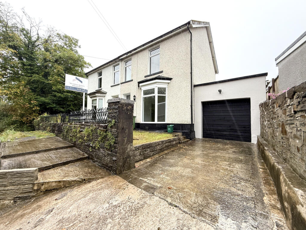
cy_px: 115
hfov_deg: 102.1
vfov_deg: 85.7
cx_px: 153
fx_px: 124
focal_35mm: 14
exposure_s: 1/107
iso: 40
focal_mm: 2.22
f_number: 2.2
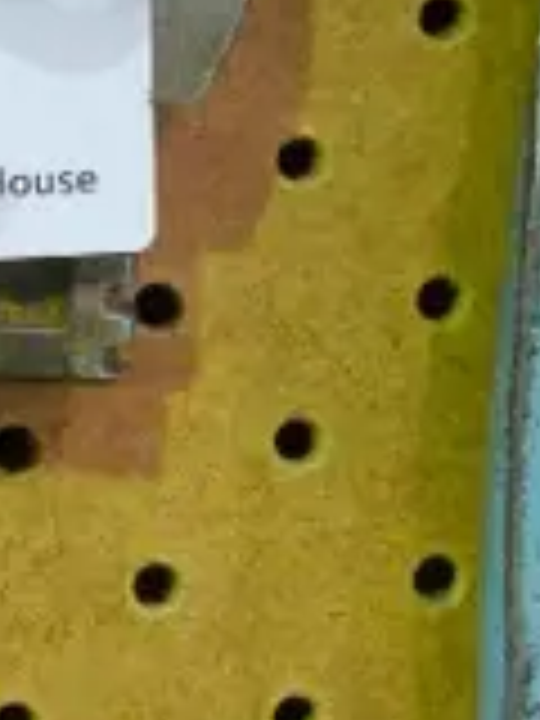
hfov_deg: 5.7
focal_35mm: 256
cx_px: -331
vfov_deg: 7.7
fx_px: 5325
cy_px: 464
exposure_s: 1/30
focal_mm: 20
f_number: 4.6
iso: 3200
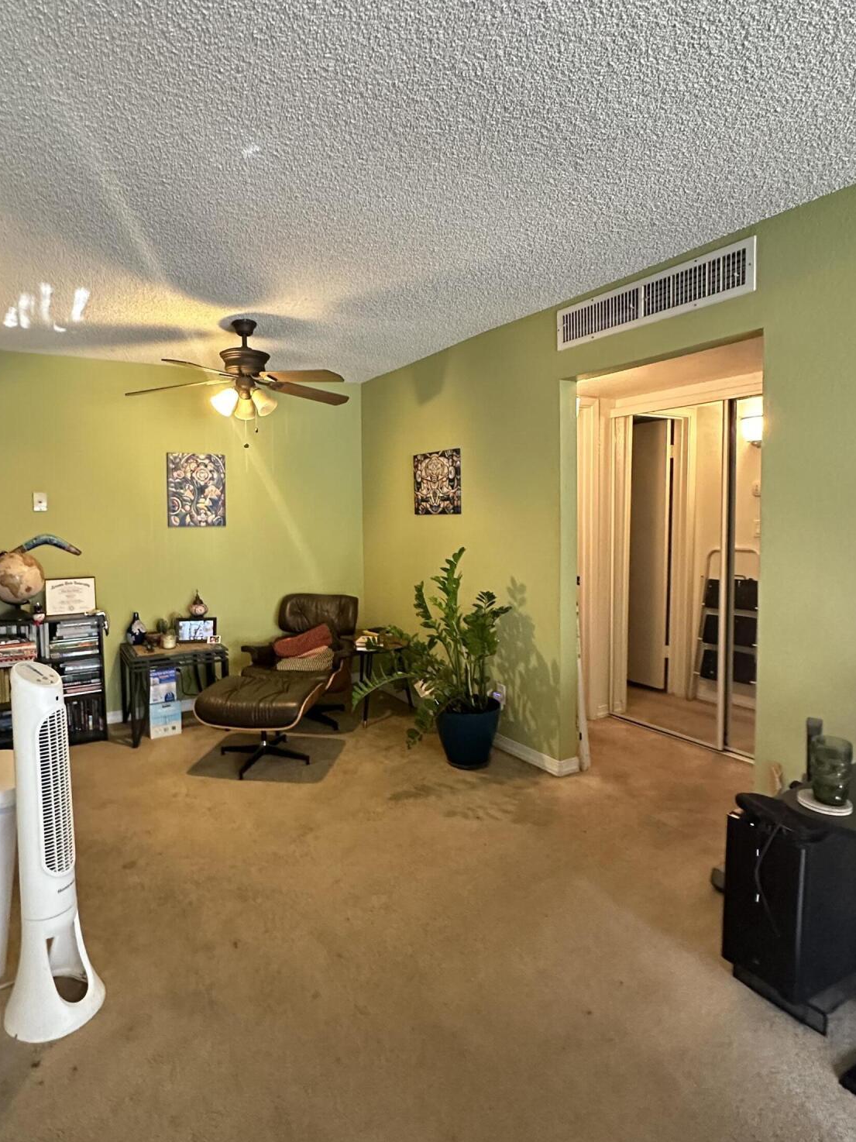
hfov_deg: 68.3
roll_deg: +0.9
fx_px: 627
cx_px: 363
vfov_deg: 84.6
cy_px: 549
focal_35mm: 19
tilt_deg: -3.6
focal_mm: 2.22
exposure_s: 1/60
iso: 1000
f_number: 2.2
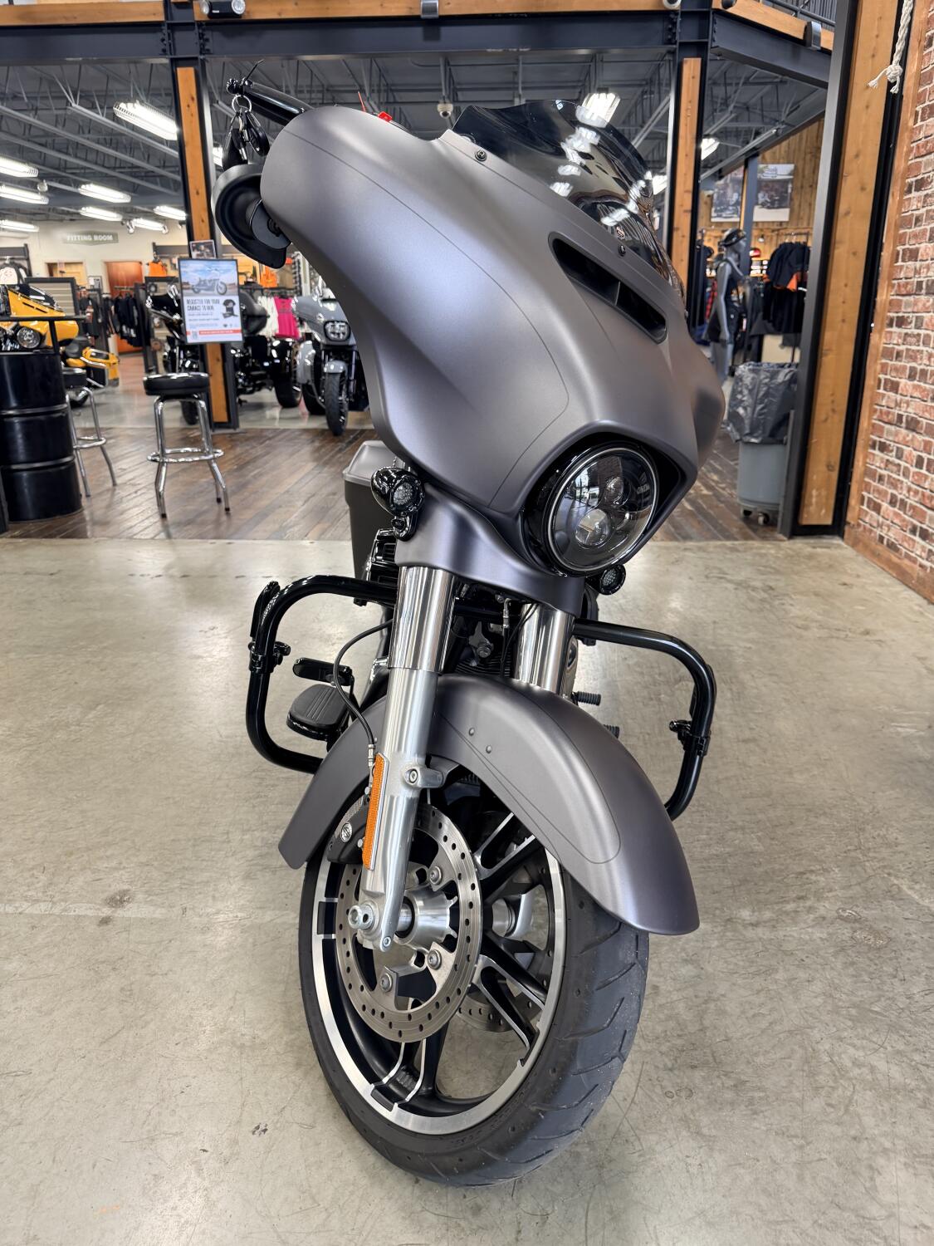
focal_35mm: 24
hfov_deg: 56.8
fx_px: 863
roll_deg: +0.6
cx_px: 467
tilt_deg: -19.2
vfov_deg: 71.6
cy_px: 623
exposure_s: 1/60
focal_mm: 6.76
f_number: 1.78
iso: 160
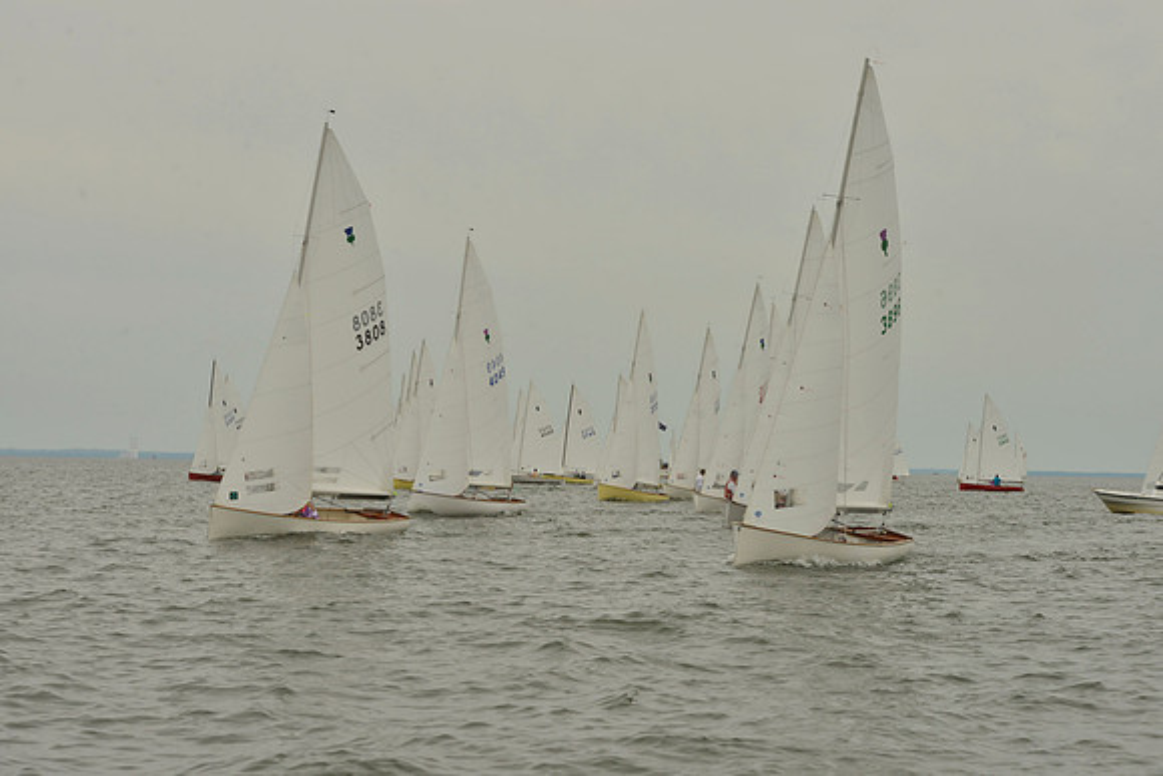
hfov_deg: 28.8
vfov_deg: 19.5
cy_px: 388
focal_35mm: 70
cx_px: 582
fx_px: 2262
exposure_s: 1/640
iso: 400
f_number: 13
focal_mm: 70
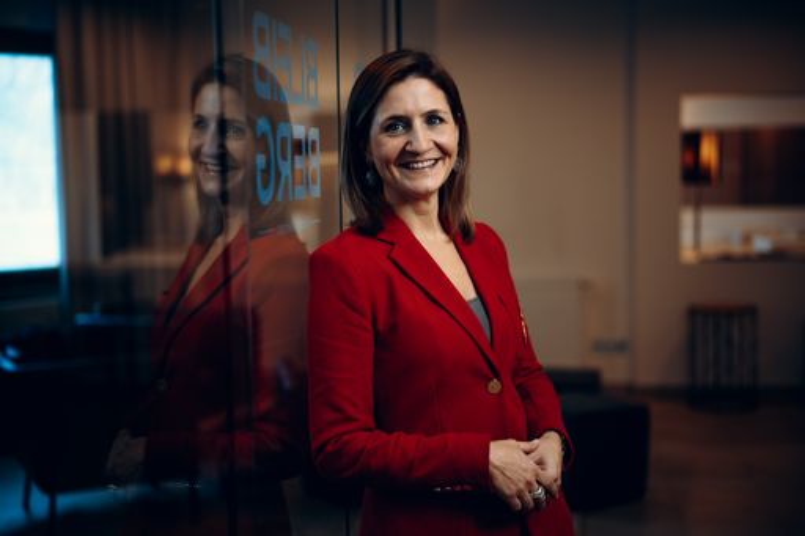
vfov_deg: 24.6
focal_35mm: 55
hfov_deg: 36.3
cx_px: 402
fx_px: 1229
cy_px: 268
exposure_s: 1/250
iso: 160
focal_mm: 55
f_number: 1.8
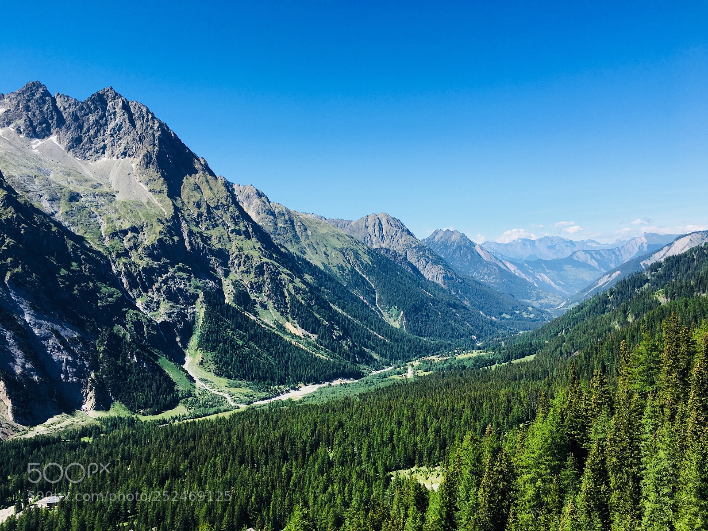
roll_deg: +2.7
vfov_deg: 48.2
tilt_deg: -2.0
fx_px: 593
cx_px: 354
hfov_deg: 61.7
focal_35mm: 29
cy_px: 266
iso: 25
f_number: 2.2
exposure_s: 1/1040
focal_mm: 4.15
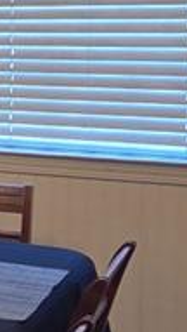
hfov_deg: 8.2
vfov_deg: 19.1
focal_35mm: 111
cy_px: 73
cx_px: -482
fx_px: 975
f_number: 2.2
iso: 160
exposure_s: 1/60
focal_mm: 2.2
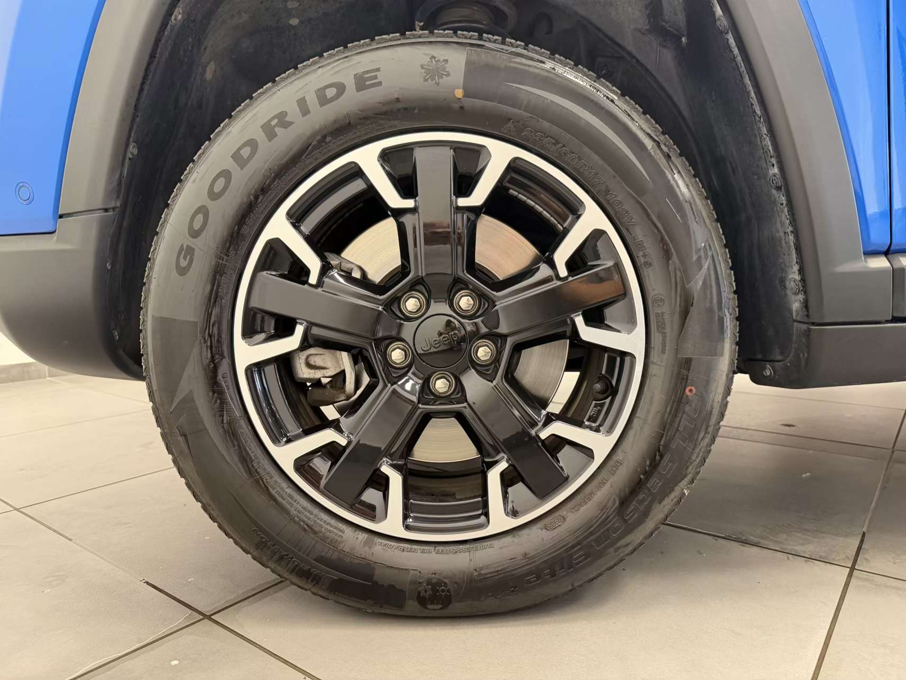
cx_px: 453
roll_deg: +0.3
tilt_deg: -8.2
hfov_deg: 71.6
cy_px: 340
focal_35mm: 24
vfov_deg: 56.8
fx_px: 628
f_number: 1.78
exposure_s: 1/50
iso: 320
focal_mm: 6.76
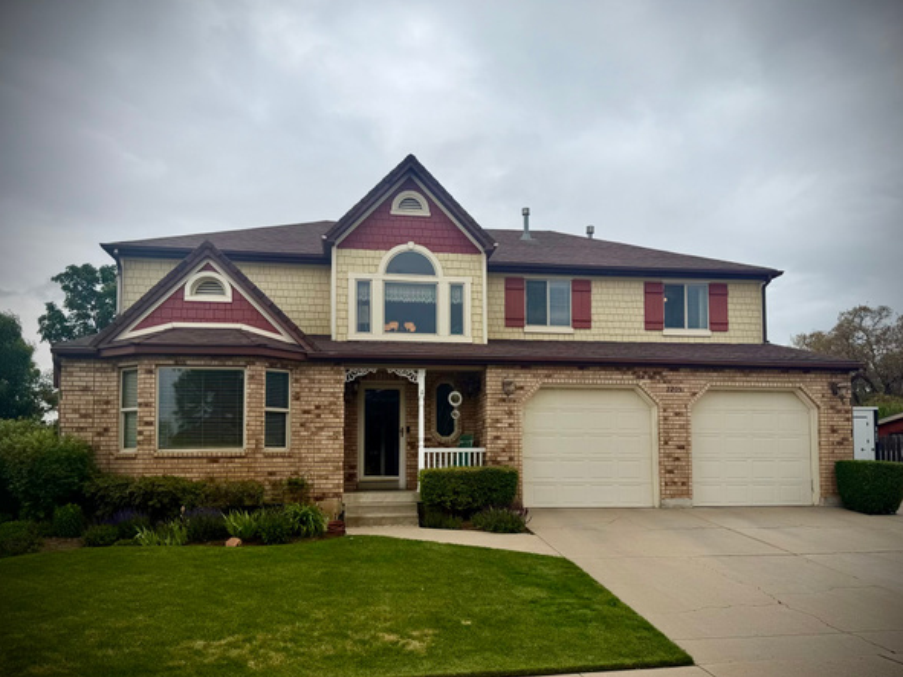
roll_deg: +2.2
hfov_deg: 67.3
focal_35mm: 26
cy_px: 355
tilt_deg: +8.1
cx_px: 460
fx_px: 678
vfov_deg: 53.0
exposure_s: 1/4405
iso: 80
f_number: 1.78
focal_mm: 6.76
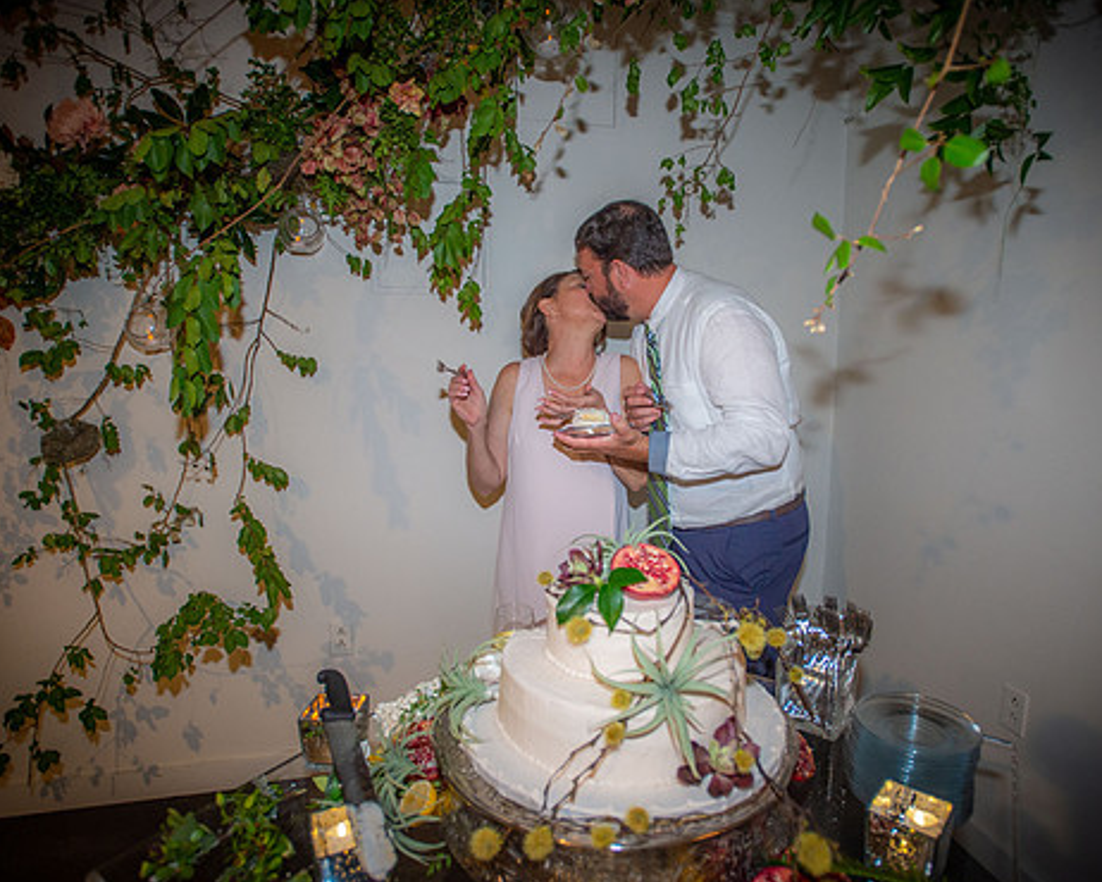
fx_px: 653
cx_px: 577
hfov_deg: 80.3
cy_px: 436
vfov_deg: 68.1
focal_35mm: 20
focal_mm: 17
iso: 1600
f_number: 2.8
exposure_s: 1/80
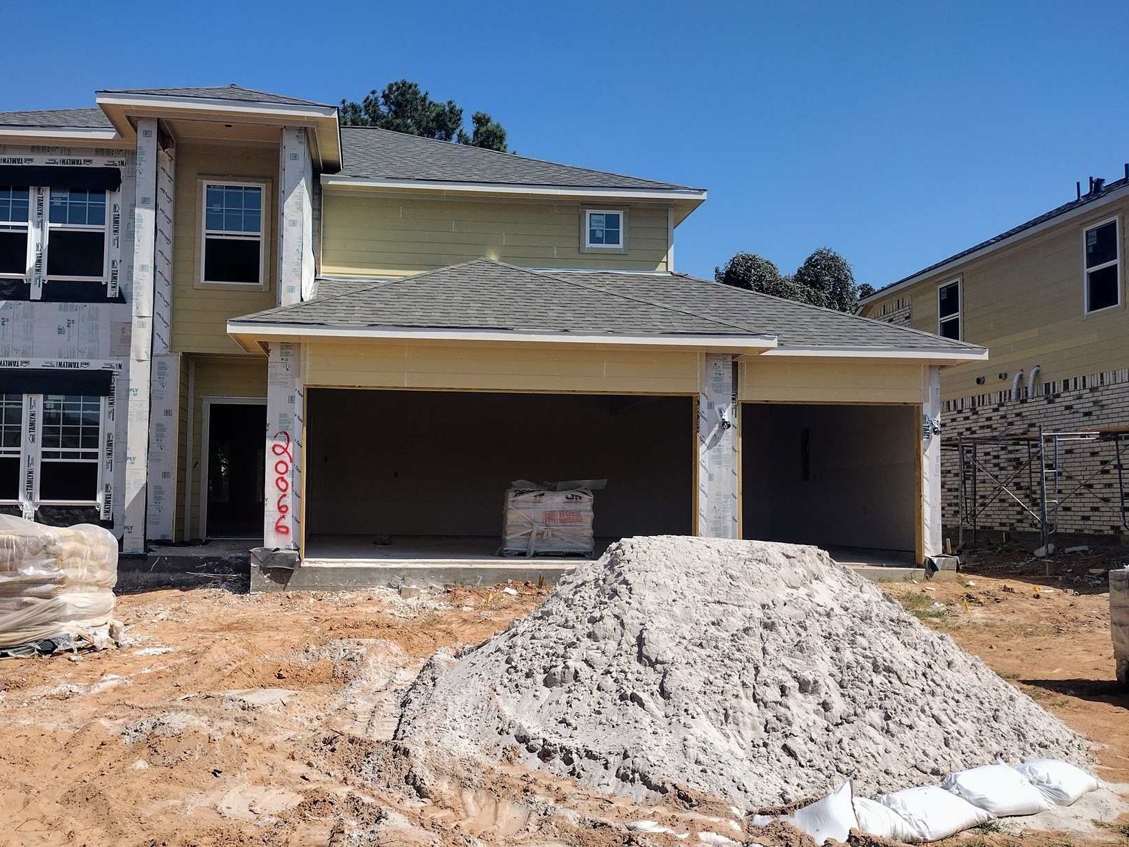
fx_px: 1109
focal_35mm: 34
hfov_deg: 53.7
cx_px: 480
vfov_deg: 41.8
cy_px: 446
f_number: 1.7
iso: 100
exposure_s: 1/2567
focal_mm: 4.71
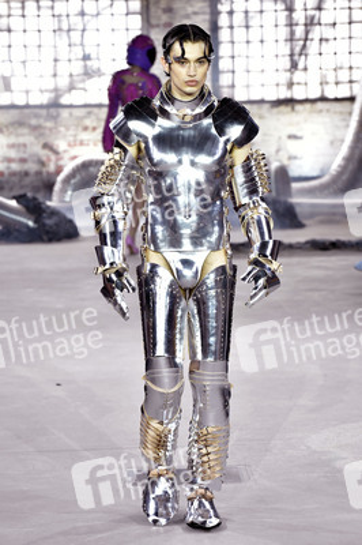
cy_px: 272
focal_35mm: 180
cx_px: 181
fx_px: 2719
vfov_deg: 11.4
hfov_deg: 7.6
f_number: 6.3
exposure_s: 1/250
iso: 2500
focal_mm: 150
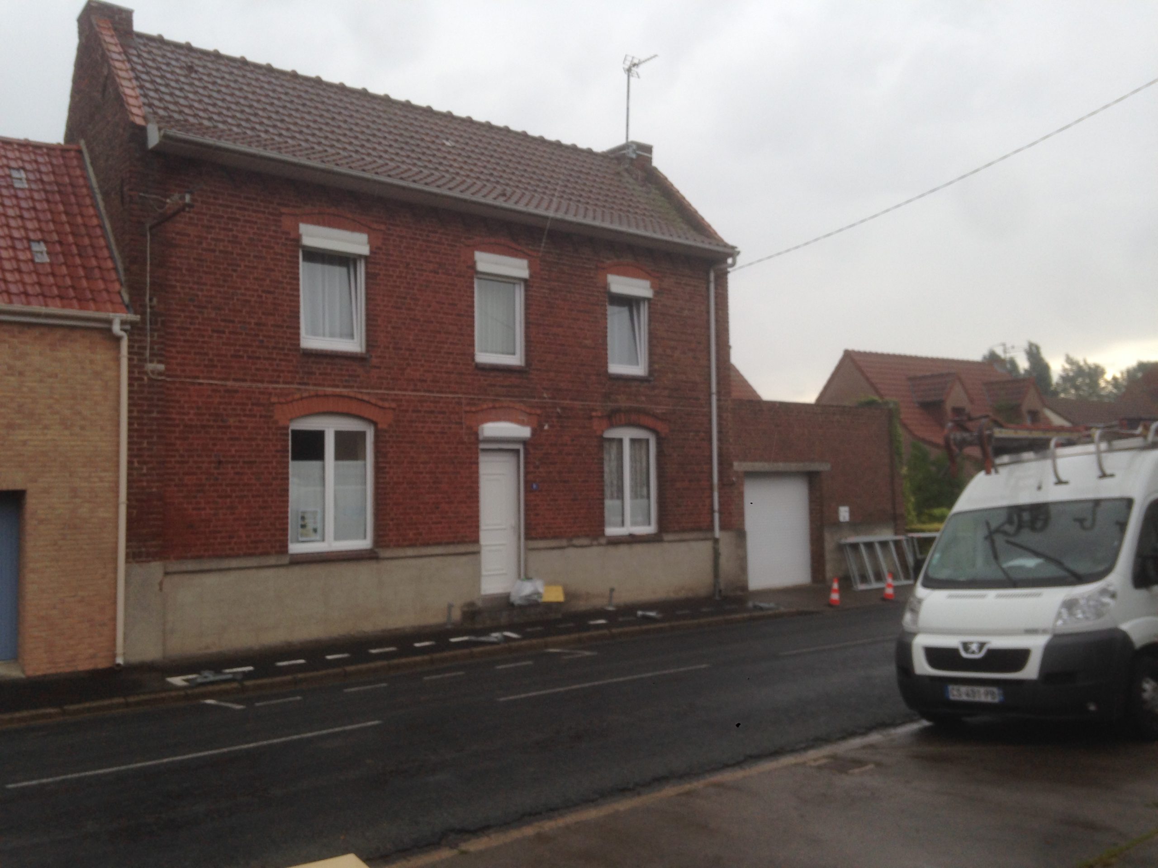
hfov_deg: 55.4
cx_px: 579
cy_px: 434
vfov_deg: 42.9
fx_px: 1104
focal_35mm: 33
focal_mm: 4.12
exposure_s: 1/244
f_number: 2.4
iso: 50
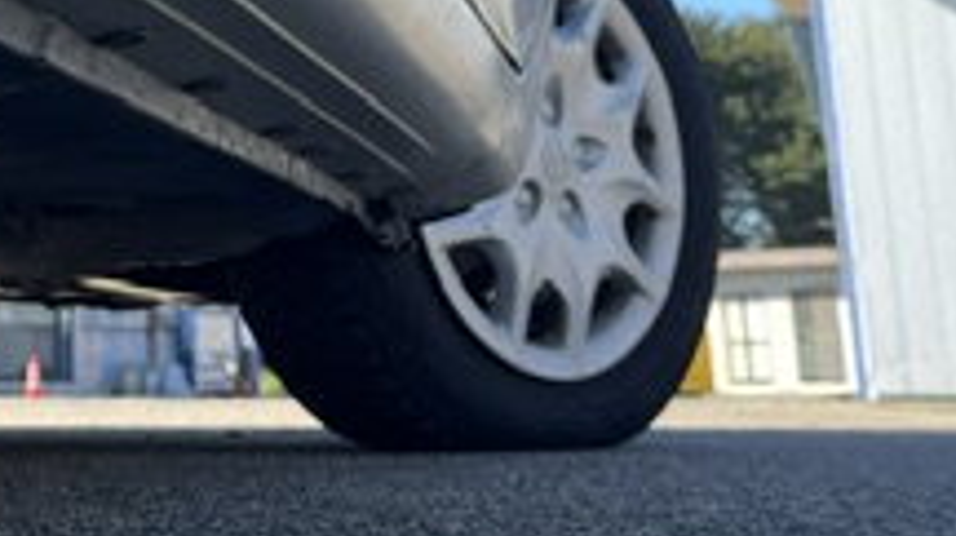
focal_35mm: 84
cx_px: -66
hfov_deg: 23.9
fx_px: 2127
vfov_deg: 13.5
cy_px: -257
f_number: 1.6
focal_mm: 5.1
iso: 50
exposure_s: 1/1086
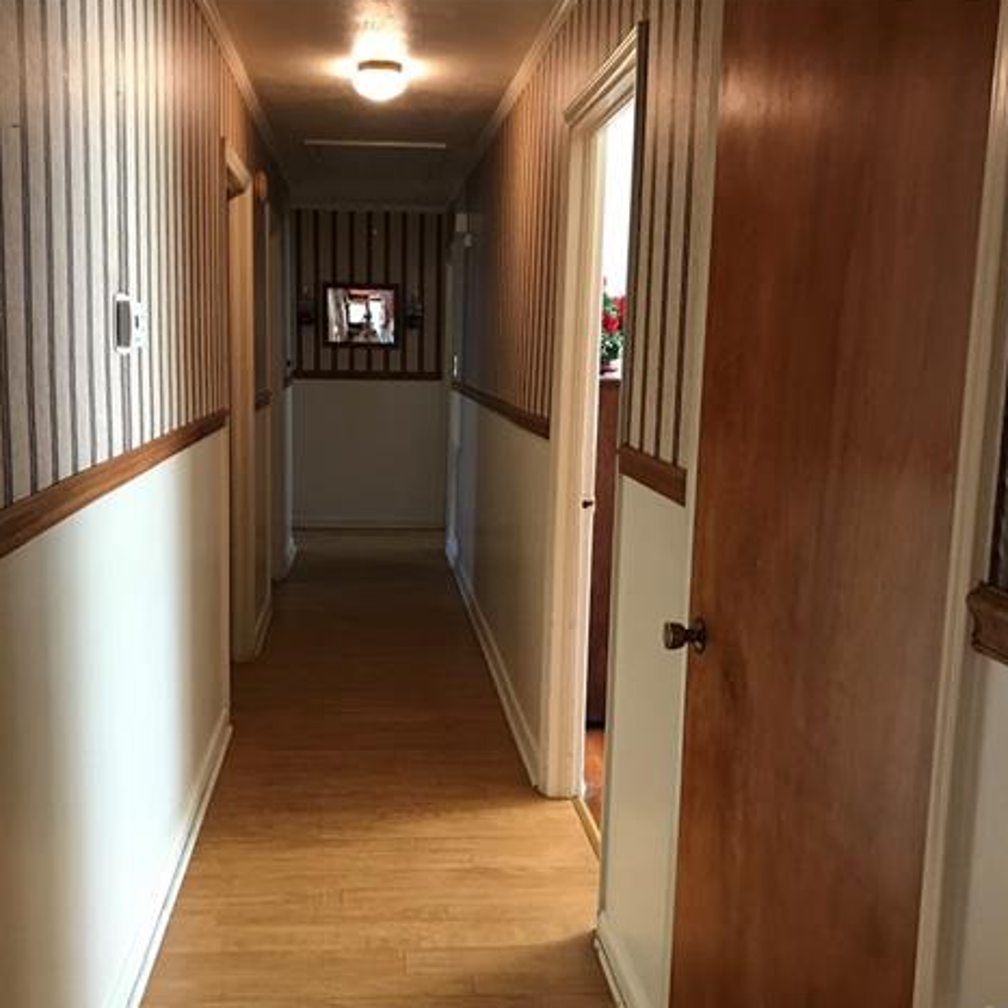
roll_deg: -1.2
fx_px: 1120
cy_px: 508
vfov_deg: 48.5
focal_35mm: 34
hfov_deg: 48.4
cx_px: 446
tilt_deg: -6.9
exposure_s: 1/15
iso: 100
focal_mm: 3.99
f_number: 1.8
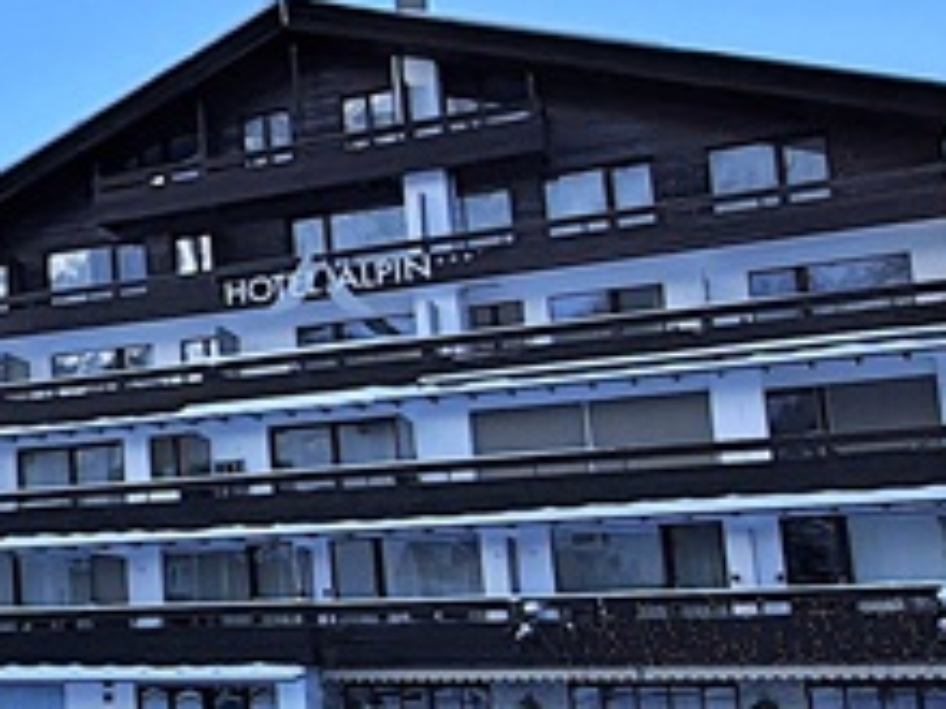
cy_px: 425
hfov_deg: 25.2
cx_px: -460
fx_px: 1612
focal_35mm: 59
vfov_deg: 24.8
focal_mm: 1.74
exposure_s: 1/503
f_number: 2.2
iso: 50
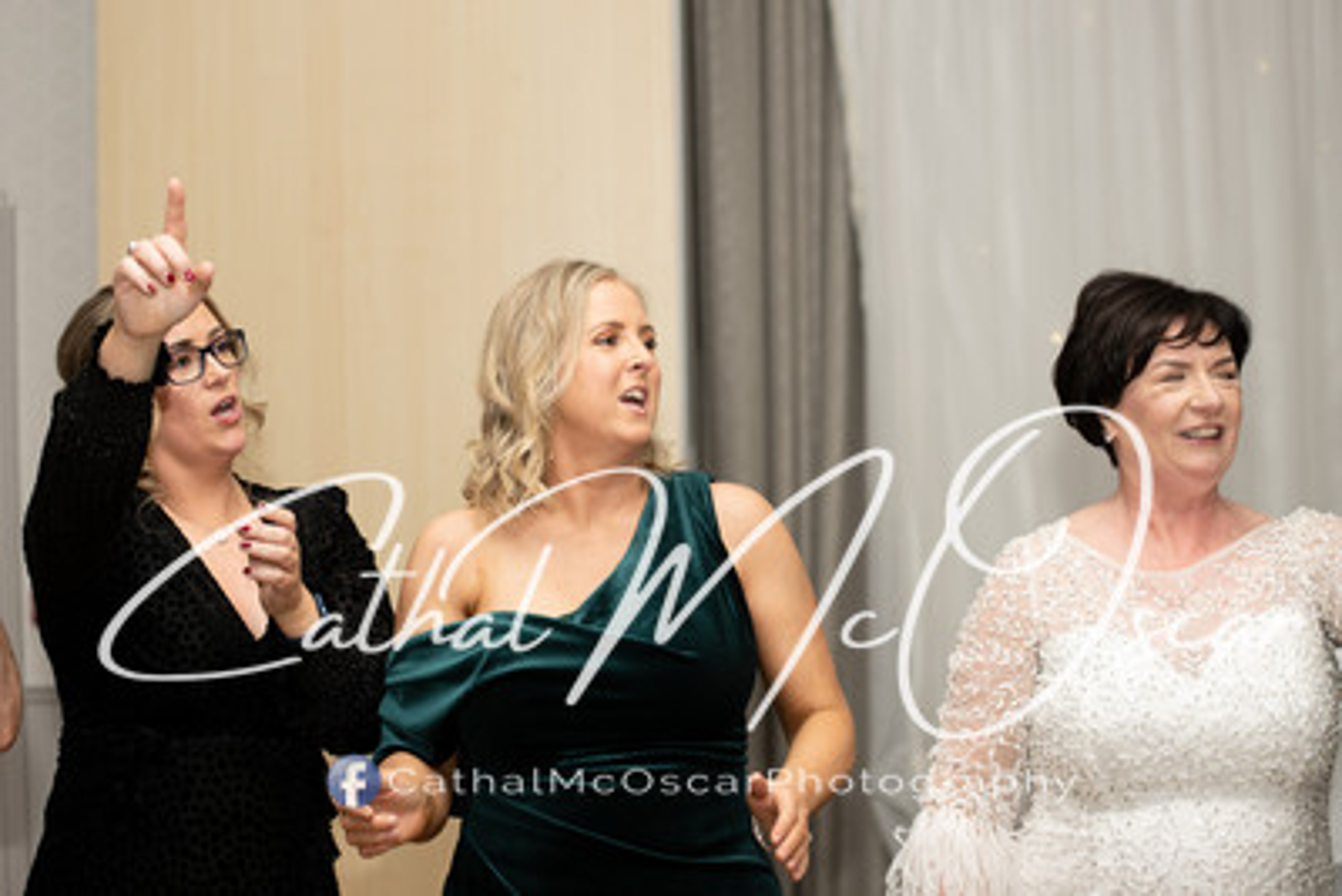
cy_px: 448
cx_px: 671
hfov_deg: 20.4
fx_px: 3729
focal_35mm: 100
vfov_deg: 13.7
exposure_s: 1/200
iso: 400
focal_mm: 100
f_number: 2.8
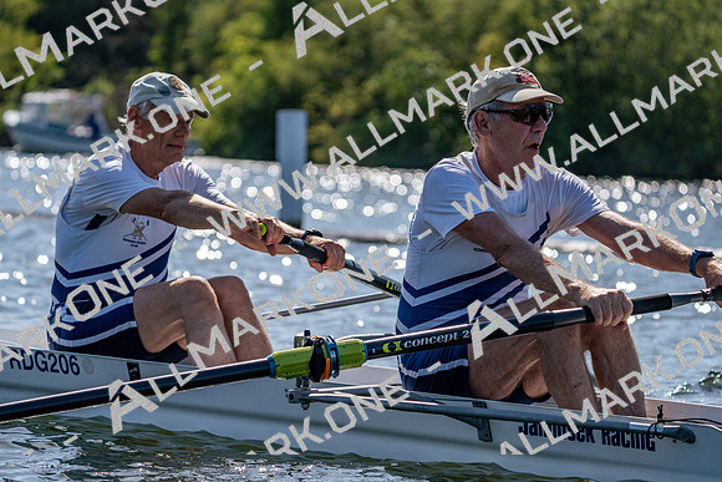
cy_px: 241
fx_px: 4012
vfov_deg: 6.9
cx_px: 361
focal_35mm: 200
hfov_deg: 10.3
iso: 200
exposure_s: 1/2000
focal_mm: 200
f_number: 5.6
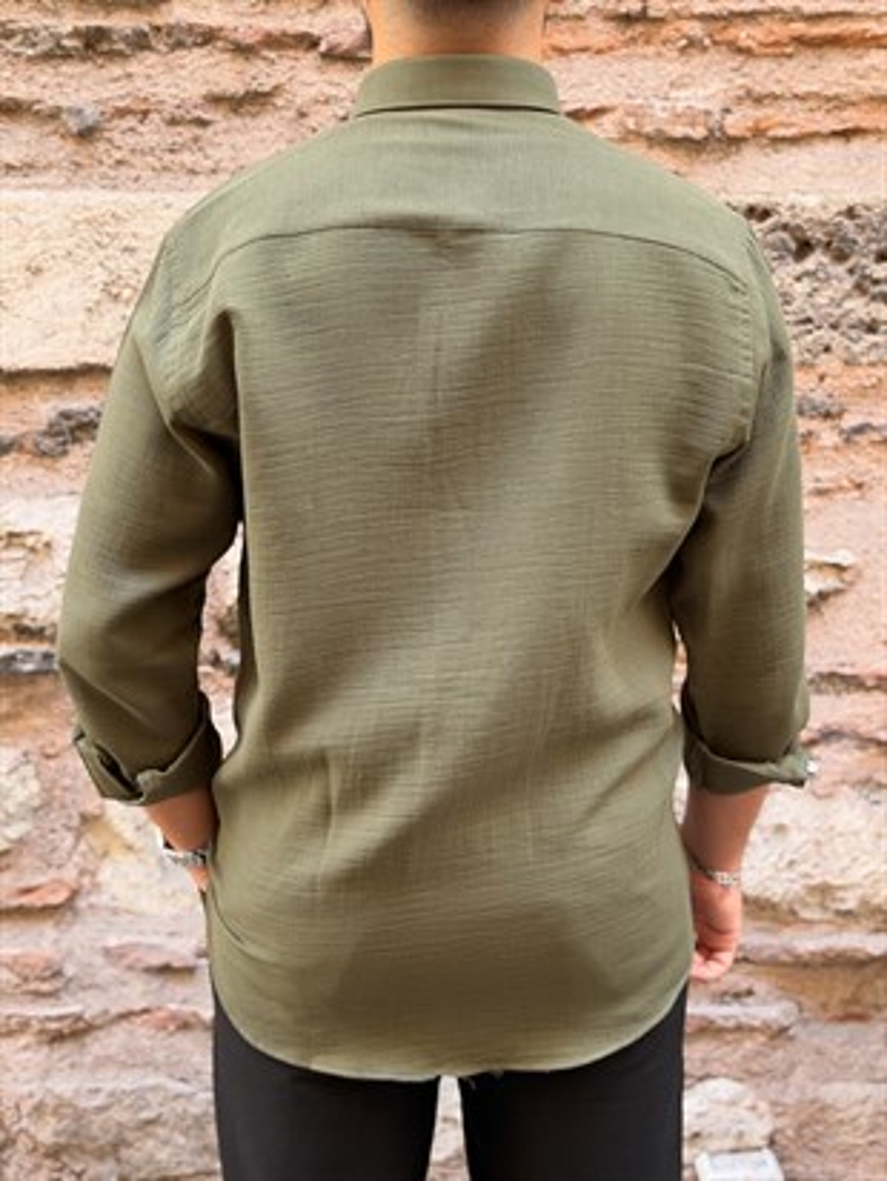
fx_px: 1639
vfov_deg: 39.6
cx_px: 444
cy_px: 590
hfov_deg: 30.3
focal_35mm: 48
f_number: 1.78
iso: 100
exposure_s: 1/118
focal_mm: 6.76
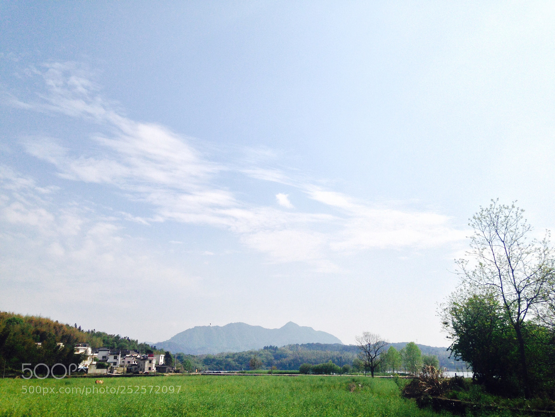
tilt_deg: +14.1
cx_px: 278
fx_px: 529
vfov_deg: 42.9
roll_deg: +0.4
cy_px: 208
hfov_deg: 55.4
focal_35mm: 33
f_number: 2.4
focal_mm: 4.12
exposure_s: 1/4525
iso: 50
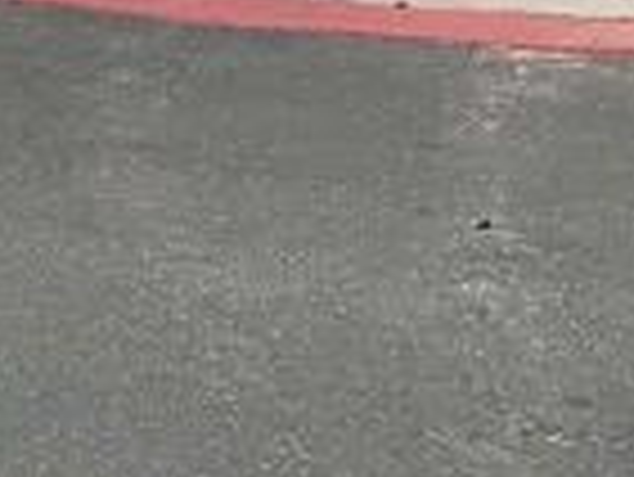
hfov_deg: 9.8
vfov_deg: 7.1
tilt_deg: +7.6
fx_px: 3190
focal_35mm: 174
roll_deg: -1.6
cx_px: -985
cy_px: -1228
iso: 80
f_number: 1.78
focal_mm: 6.76
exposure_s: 1/5714
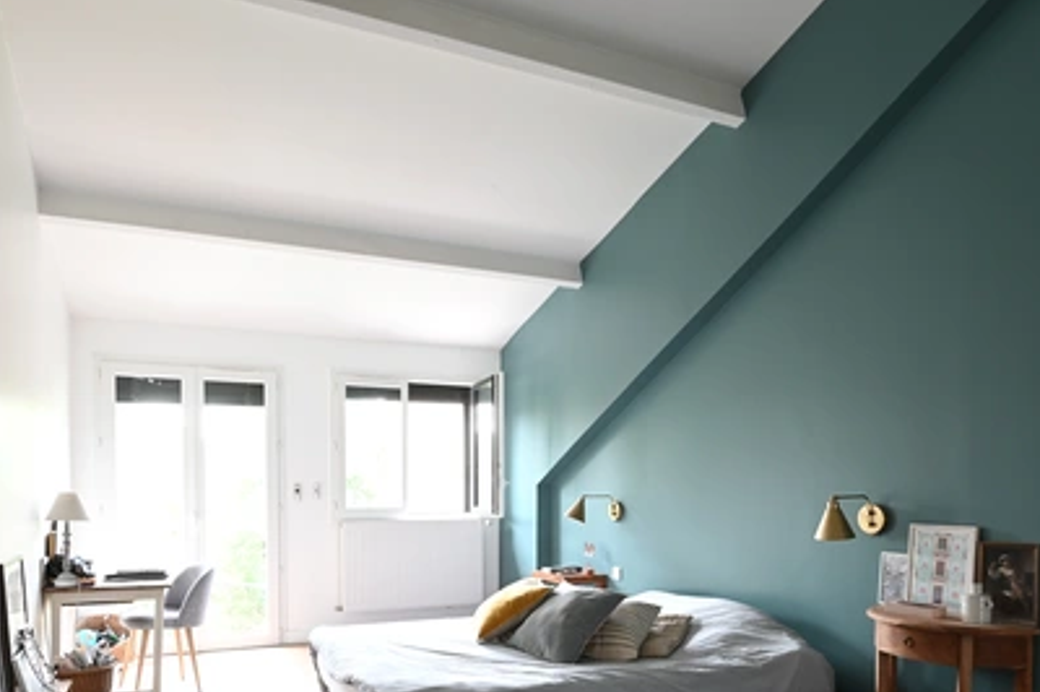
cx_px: 481
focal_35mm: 24
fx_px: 693
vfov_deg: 51.3
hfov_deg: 73.7
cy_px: 498
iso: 200
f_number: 11
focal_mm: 16
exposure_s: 1.6
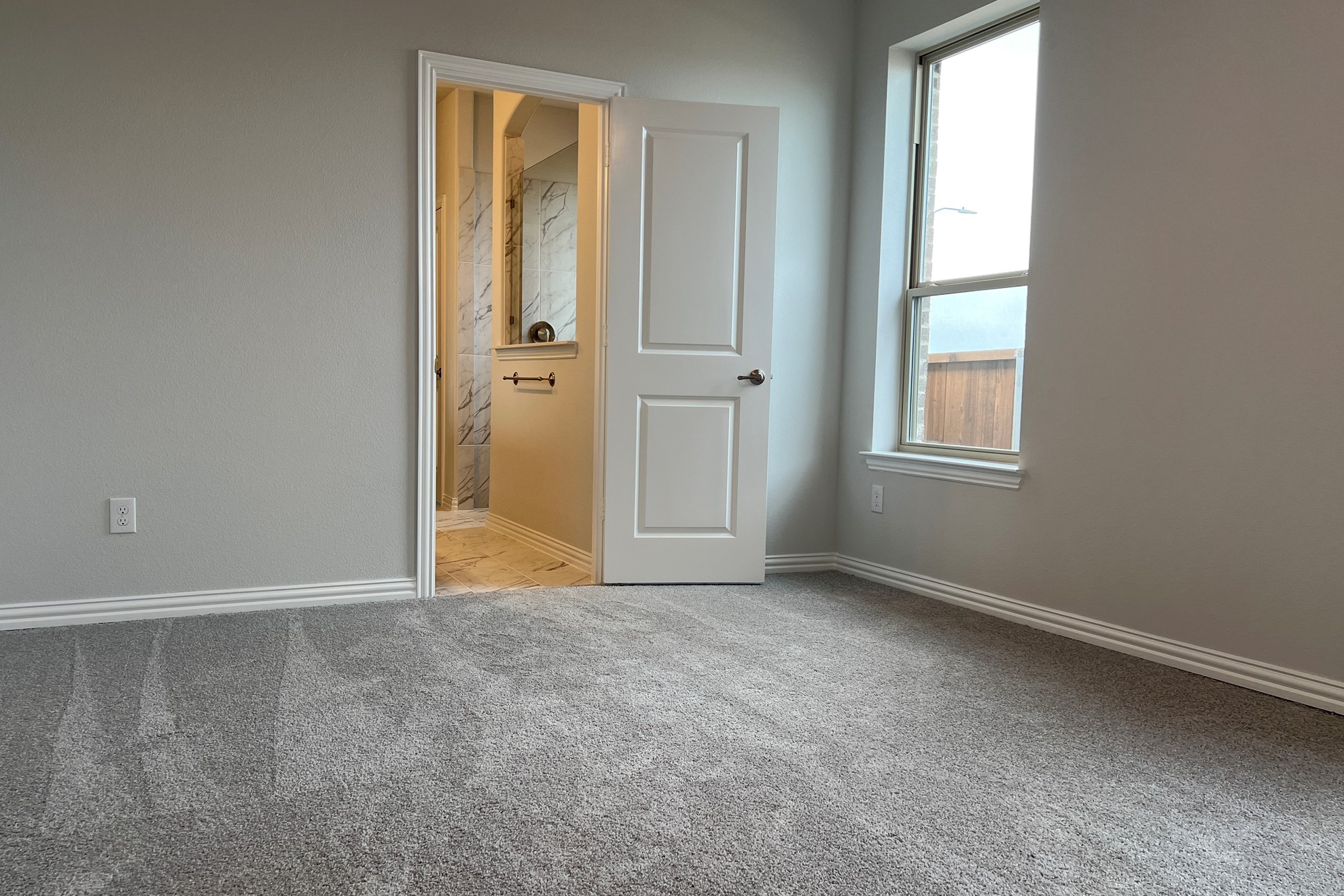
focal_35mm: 28
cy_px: 469
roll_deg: -1.0
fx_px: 1045
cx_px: 668
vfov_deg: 46.4
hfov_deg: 65.5
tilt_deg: -5.1
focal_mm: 5.7
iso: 50
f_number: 1.5
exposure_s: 1/166
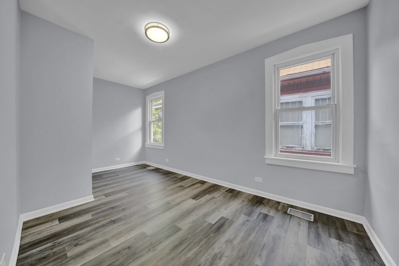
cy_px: 133
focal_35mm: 12
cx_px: 200
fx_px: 133
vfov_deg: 90.0
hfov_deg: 112.6
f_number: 6.3
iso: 800
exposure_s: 1/80
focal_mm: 12
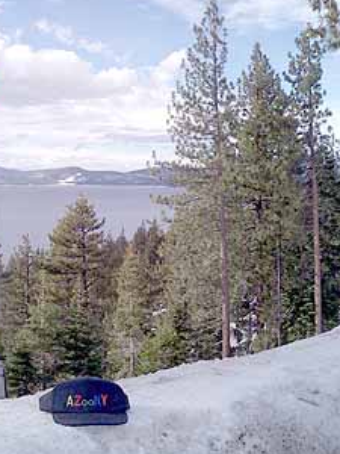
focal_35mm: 51
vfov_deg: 37.3
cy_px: 175
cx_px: 107
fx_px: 668
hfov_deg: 28.3
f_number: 4.2
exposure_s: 1/500
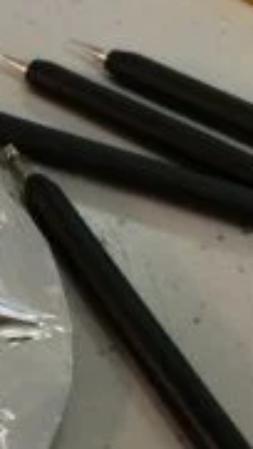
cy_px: 327
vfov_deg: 29.7
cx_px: -97
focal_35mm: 70
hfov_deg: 16.1
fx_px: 834
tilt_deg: -53.8
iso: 100
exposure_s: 1/30
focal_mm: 4.15
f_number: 2.2
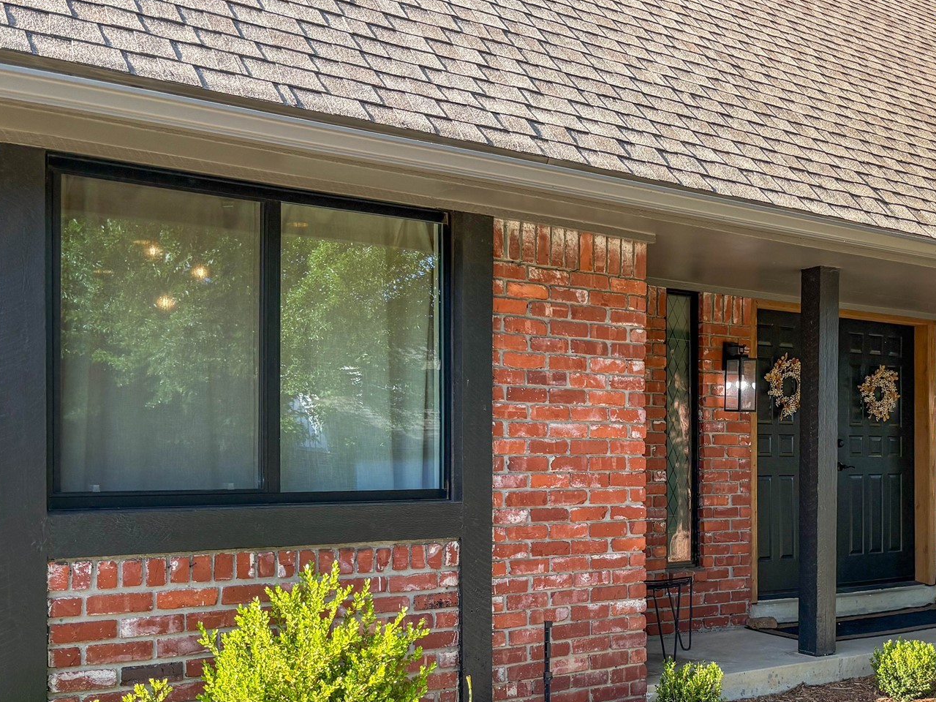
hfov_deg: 46.4
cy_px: 483
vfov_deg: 36.3
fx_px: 1055
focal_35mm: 39
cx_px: 686
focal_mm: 5.96
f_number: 1.6
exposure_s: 1/750
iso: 64
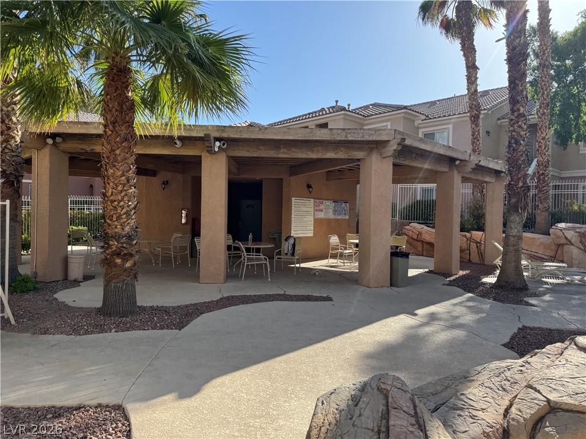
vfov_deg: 56.8
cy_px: 220
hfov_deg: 71.6
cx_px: 293
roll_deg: -1.7
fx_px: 406
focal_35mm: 24
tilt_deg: +1.3
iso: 80
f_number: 1.78
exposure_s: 1/2041
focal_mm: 6.76
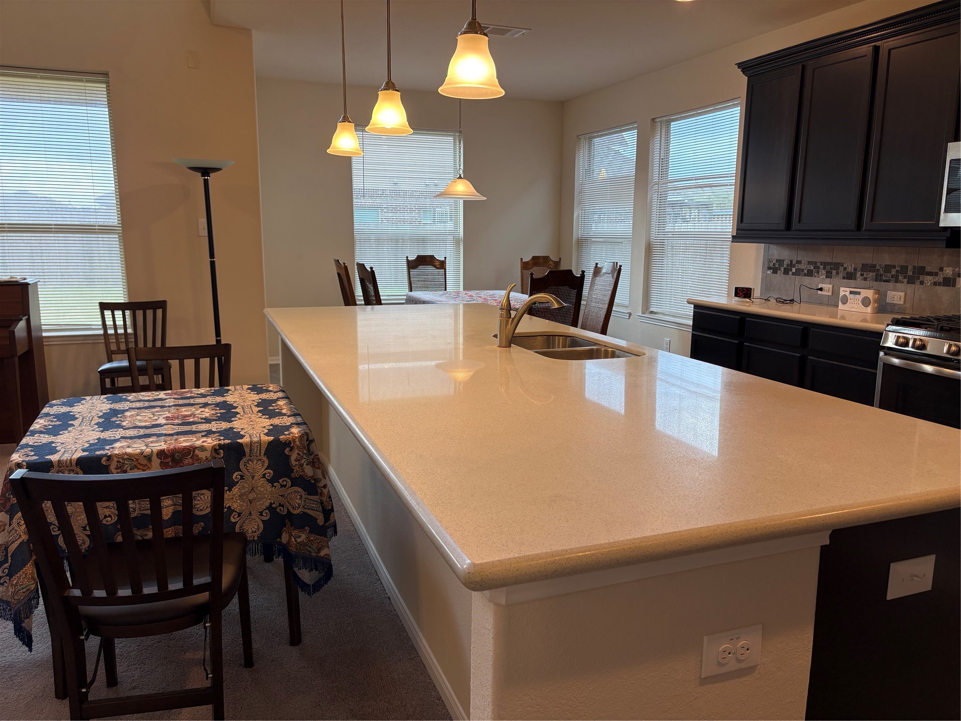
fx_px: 722
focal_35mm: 26
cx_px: 480
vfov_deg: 53.1
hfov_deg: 67.3
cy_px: 360
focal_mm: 5.96
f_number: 1.6
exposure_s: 1/120
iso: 80
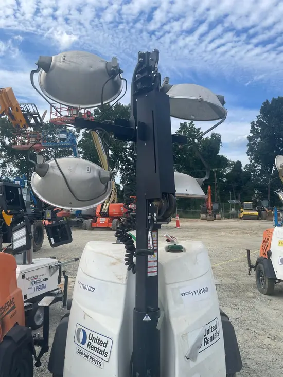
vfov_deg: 67.3
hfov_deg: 53.1
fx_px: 283
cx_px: 142
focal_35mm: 26
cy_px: 188
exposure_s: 1/2882
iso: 32
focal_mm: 4.2
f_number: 1.6
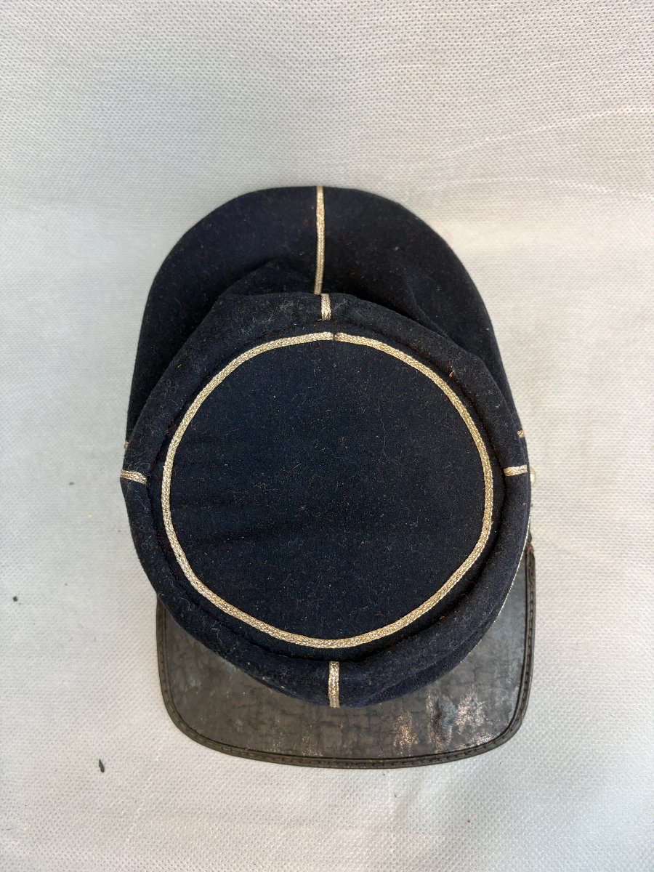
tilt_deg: -70.8
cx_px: 327
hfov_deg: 53.1
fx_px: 655
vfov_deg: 67.3
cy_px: 436
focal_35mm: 26
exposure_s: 1/50
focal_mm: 5.96
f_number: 1.6
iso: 160
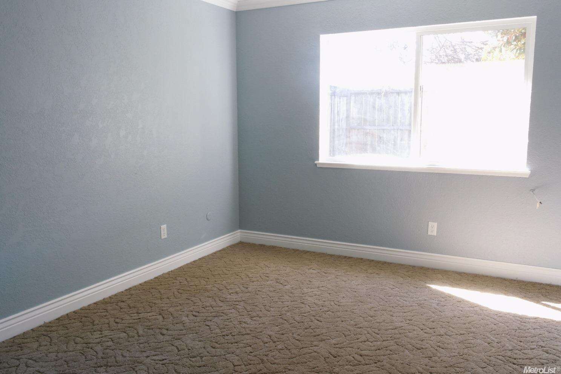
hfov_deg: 57.2
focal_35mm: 33
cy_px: 187
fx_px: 514
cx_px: 280
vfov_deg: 40.0
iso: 200
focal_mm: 22
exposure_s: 1/1.25
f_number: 22
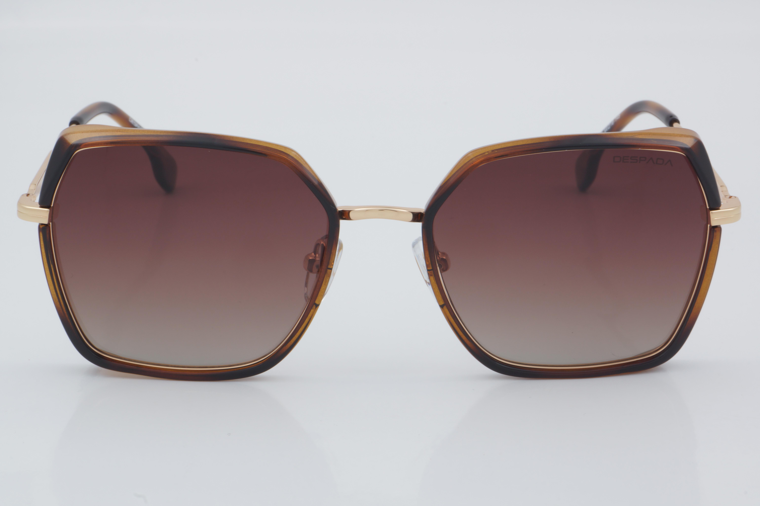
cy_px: 253
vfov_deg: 16.6
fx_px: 1742
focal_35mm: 82
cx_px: 380
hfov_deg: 24.6
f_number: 32
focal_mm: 55
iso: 100
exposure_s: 1/4
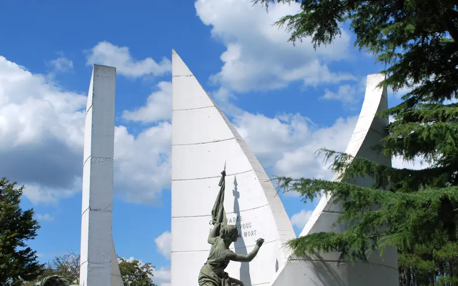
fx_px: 699
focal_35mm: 56
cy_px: 196
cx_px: 239
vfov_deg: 23.0
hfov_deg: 36.3
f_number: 9
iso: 100
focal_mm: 26
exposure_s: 1/320
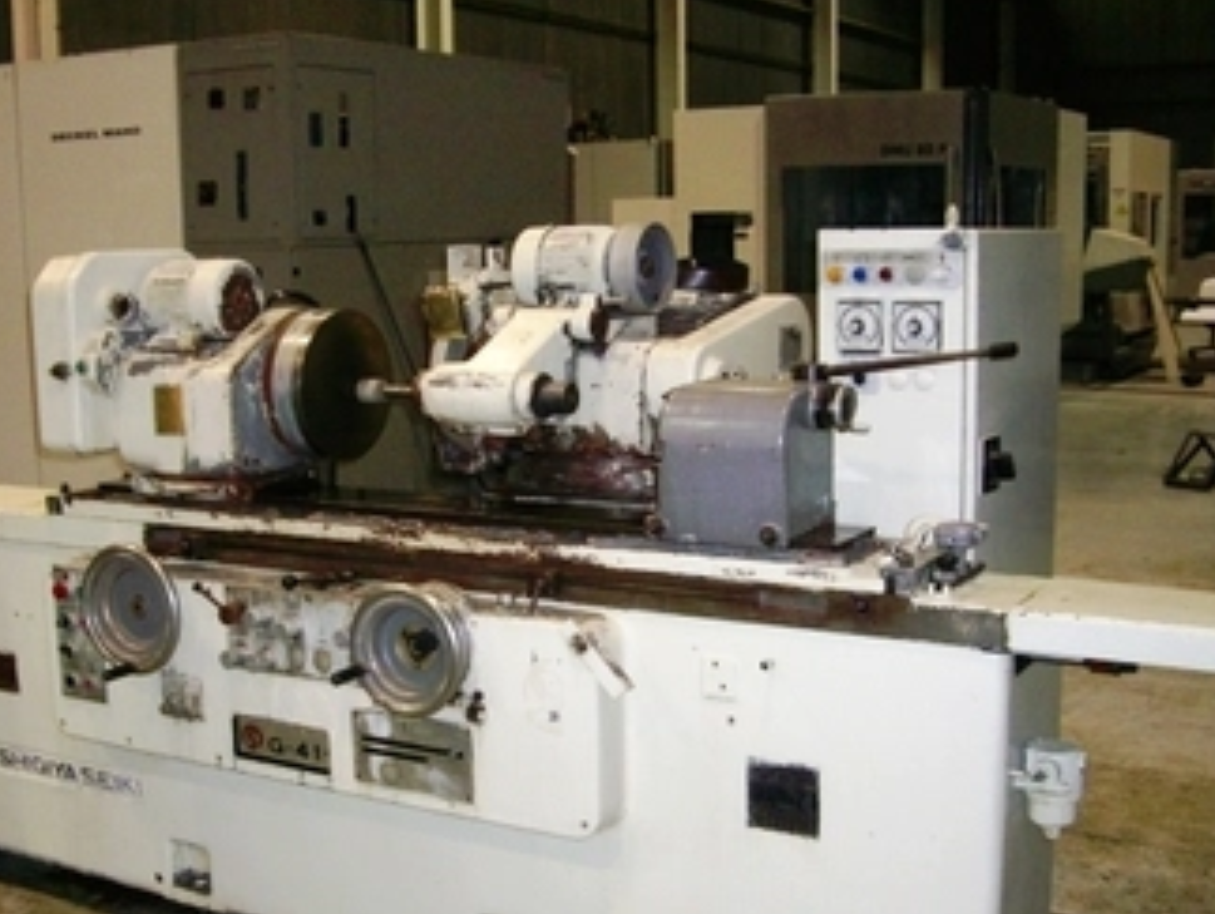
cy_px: 545
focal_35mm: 47
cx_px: 579
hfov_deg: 40.4
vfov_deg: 30.9
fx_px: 1652
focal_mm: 7.9
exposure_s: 1/60
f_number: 2.8
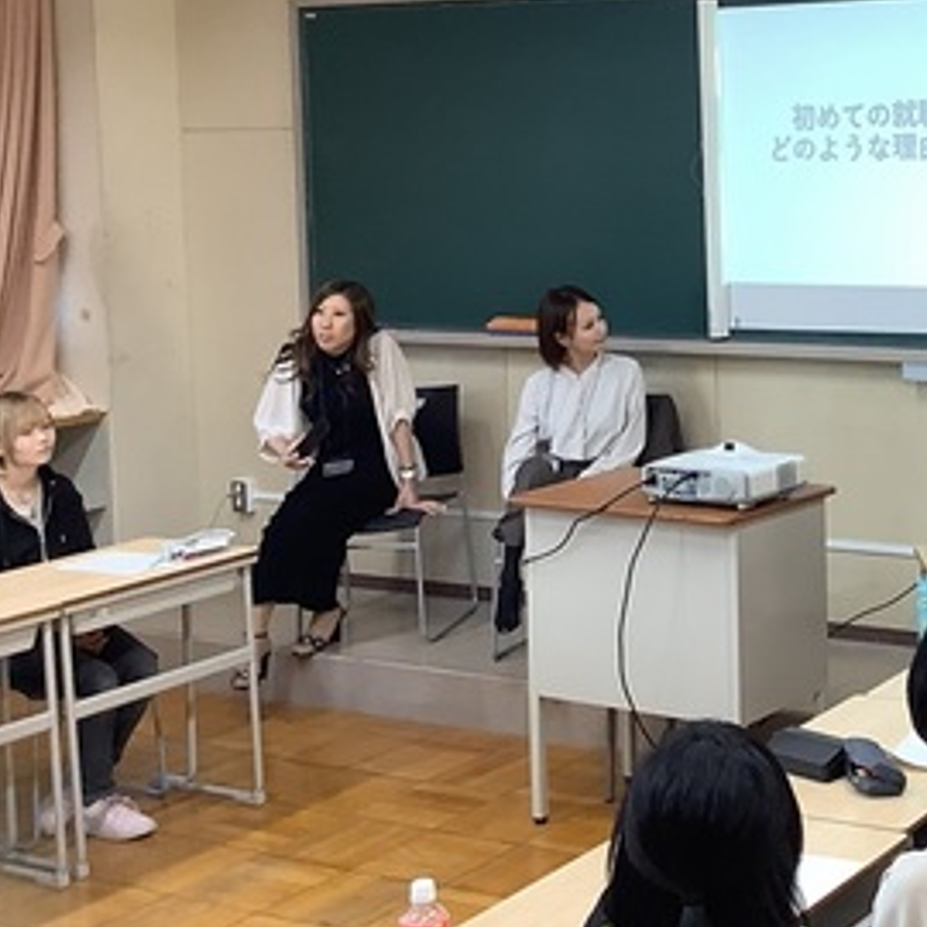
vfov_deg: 26.2
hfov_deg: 24.7
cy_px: 233
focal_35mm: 65
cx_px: 1023
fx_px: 1969
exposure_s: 1/60
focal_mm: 3.3
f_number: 2.4
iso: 80
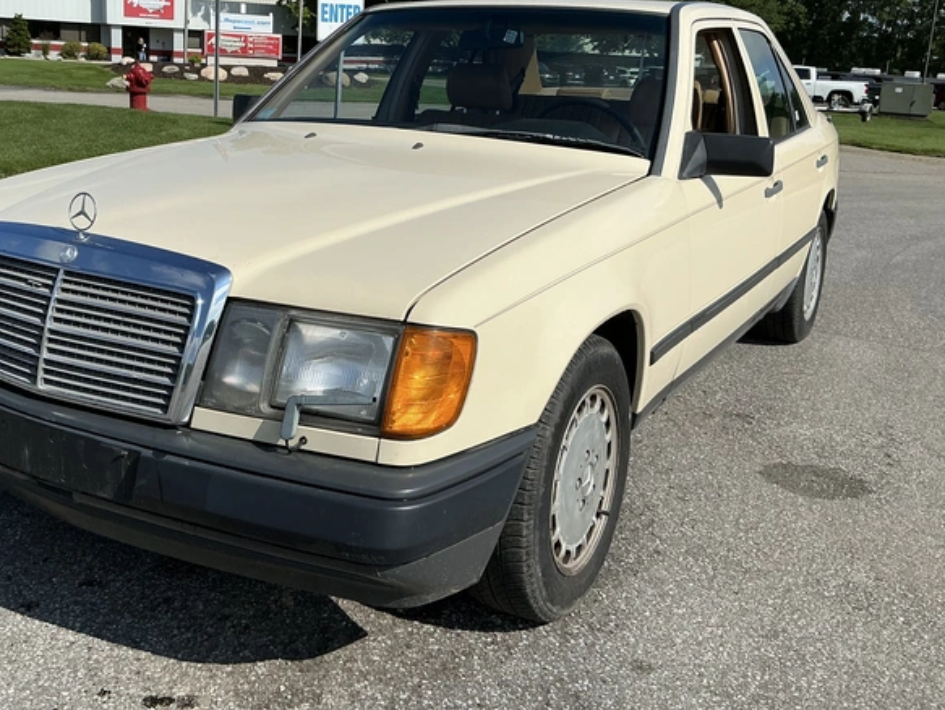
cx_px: 357
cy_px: 276
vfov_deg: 39.5
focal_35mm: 36
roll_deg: -1.9
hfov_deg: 50.8
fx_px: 983
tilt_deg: -11.5
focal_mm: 3
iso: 25
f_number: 1.8
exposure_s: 1/4065
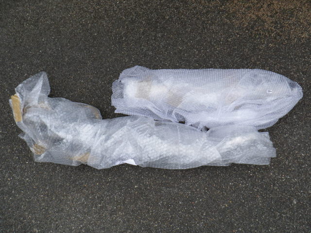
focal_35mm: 35
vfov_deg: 40.7
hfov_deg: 52.6
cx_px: 156
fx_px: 314
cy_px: 116
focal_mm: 6.2
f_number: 3.8
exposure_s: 1/320
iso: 64
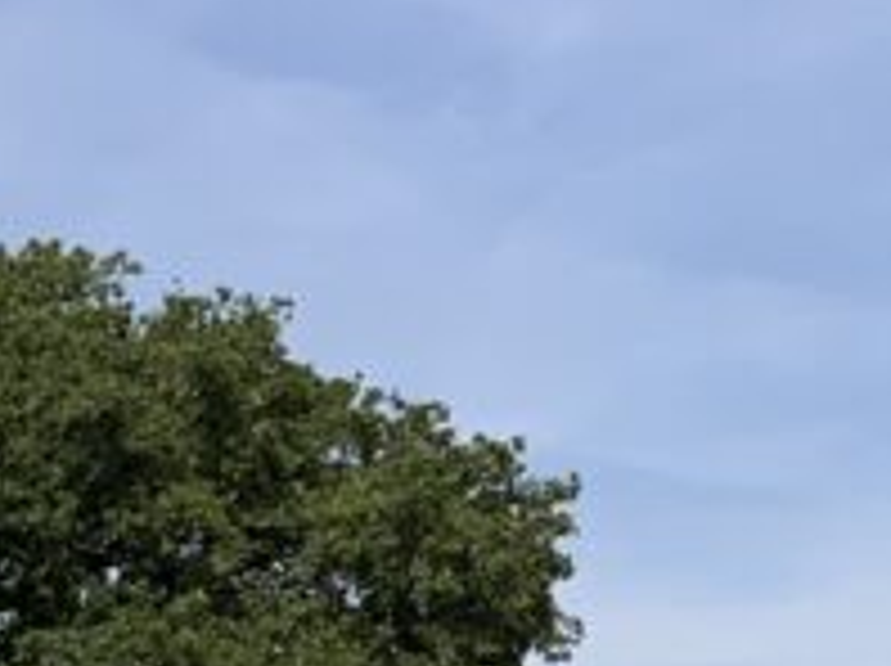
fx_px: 3856
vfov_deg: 9.3
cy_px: 1332
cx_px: -878
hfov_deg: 11.8
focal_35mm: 150
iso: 20
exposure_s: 1/3788
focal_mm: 3
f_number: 1.8
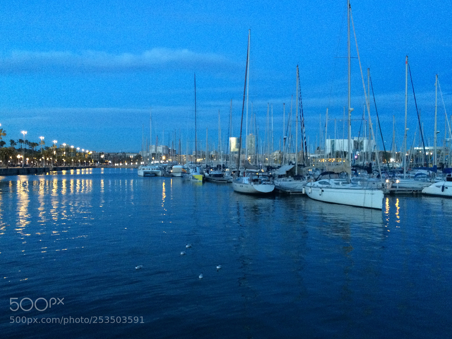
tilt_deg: -0.9
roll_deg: +0.5
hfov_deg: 60.0
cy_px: 167
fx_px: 392
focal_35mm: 30
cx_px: 225
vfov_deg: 46.8
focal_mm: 4.15
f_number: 2.2
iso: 250
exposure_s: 1/20
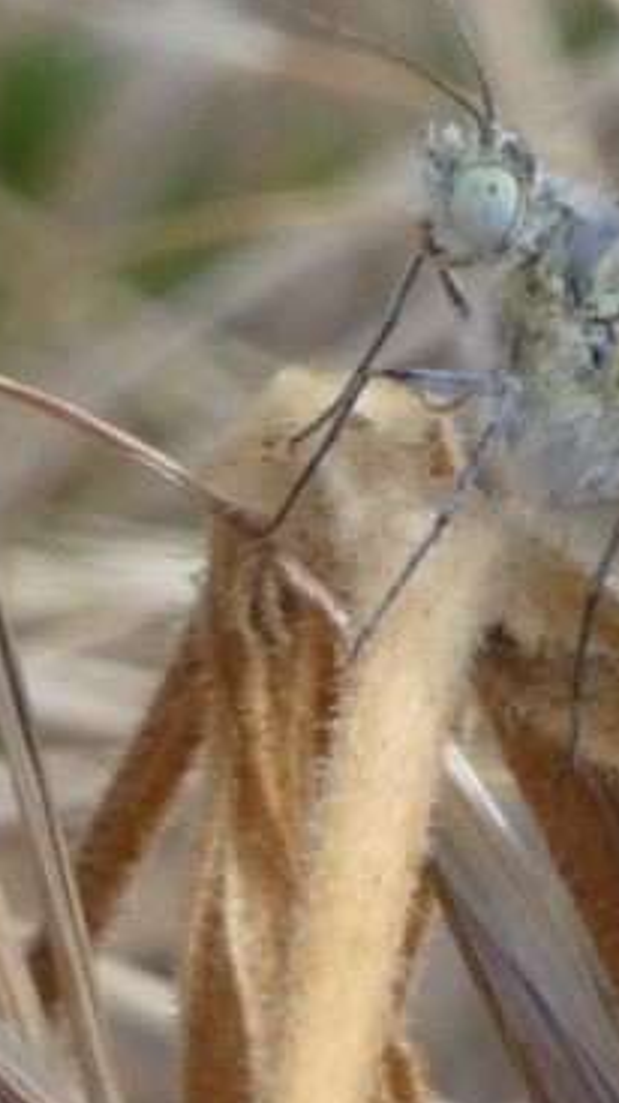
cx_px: 1014
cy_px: 370
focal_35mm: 1520
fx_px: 44424
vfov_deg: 1.4
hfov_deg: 0.8
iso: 125
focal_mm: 107.6
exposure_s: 1/100
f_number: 5.6
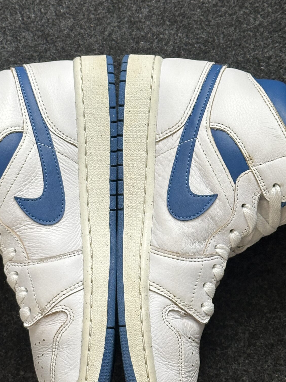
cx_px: 125
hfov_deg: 18.0
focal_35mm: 82
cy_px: 237
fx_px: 903
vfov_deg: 23.8
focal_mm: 6.86
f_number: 1.78
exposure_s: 1/53
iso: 200
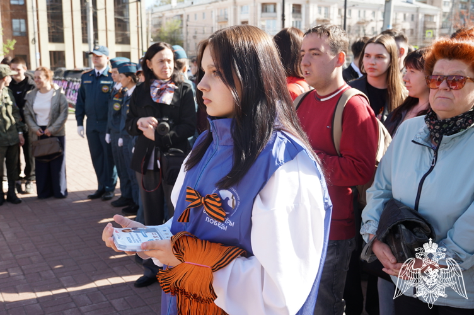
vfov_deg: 30.8
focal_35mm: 44
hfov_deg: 45.0
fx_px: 572
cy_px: 158
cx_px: 237
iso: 100
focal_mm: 29
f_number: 4.5
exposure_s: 1/160
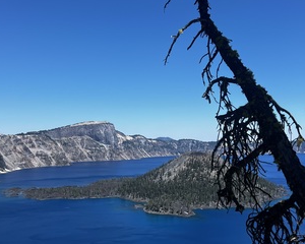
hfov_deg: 42.0
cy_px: 170
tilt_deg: -5.6
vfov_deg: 33.7
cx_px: 139
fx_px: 397
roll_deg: -3.5
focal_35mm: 44
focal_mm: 5.7
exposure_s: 1/3460
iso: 50
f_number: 1.5
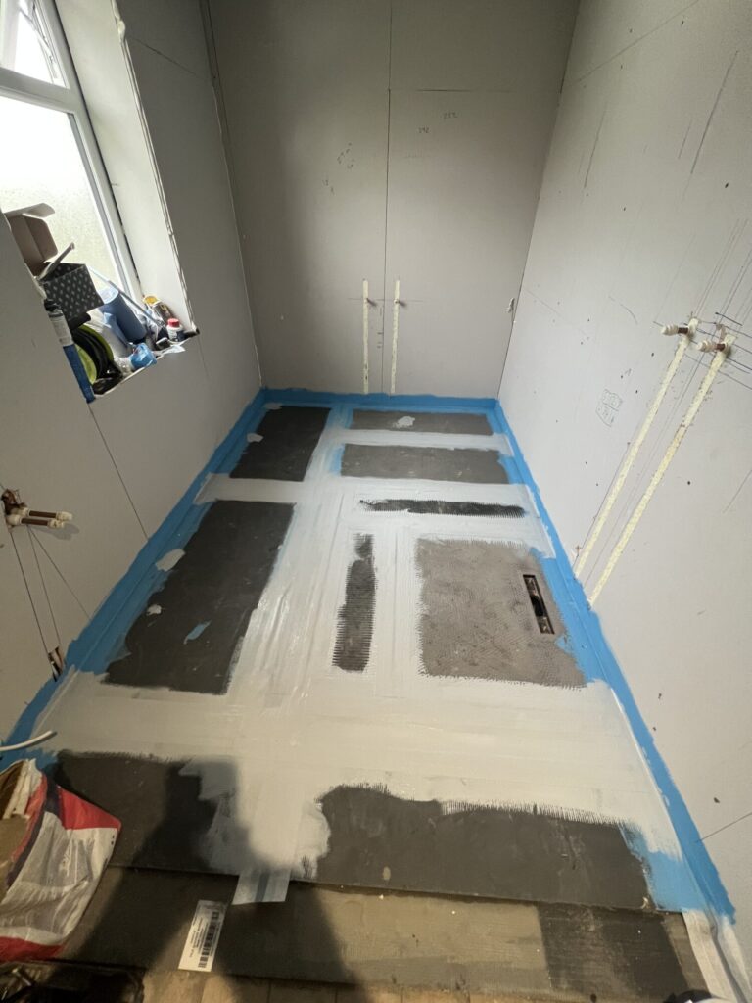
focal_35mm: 13
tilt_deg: -37.4
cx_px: 376
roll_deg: -1.1
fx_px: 377
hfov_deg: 89.9
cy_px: 502
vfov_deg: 106.2
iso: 320
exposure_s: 1/60
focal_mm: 1.57
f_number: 1.8
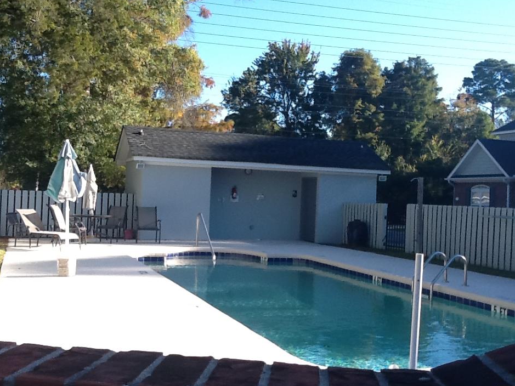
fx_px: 669
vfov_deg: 32.2
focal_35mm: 45
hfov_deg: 42.1
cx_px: 253
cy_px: 194
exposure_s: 1/393
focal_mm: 2.03
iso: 40
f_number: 2.4
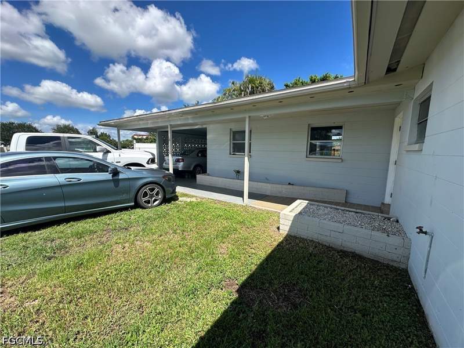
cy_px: 174
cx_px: 232
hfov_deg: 102.1
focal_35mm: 14
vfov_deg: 85.7
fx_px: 188
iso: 40
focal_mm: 2.22
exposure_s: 1/1159
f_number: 2.2
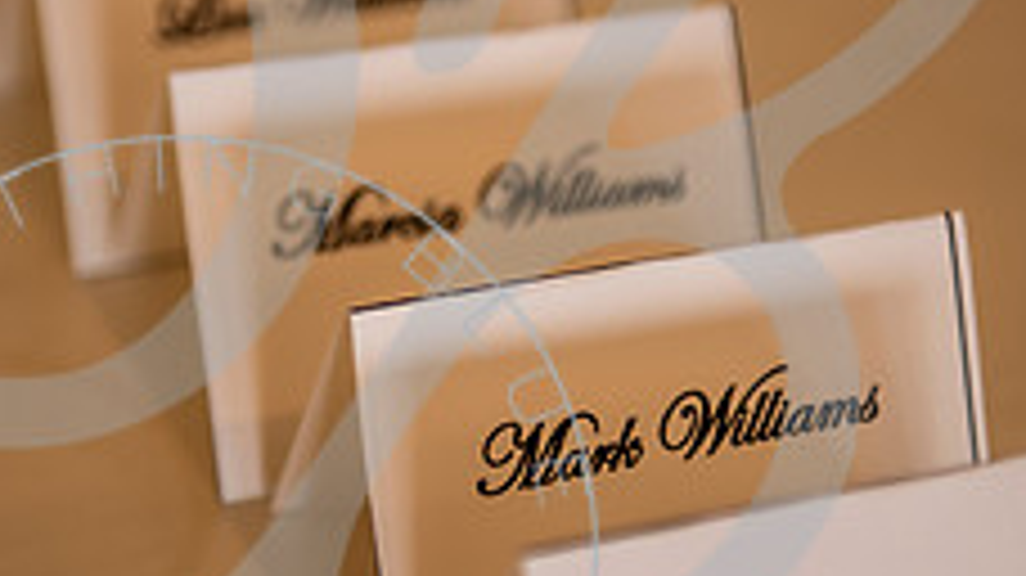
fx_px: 3943
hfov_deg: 14.8
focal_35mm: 145
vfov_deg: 8.4
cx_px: 382
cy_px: 212
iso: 250
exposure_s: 1/160
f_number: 2.8
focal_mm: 70
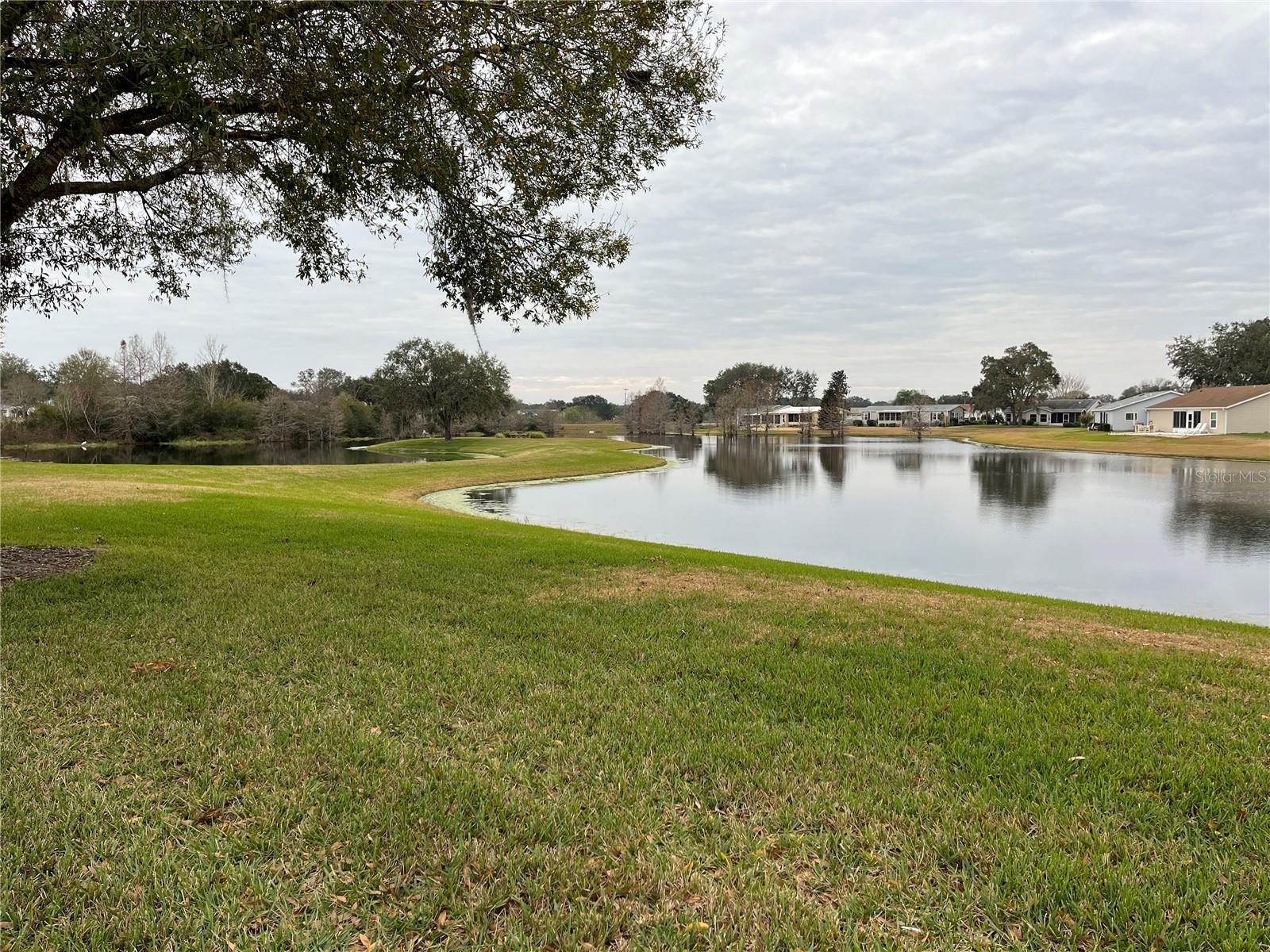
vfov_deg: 53.1
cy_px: 476
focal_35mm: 26
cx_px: 635
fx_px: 954
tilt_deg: -3.6
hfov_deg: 67.3
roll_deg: +0.7
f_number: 1.6
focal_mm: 5.1
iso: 50
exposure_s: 1/631
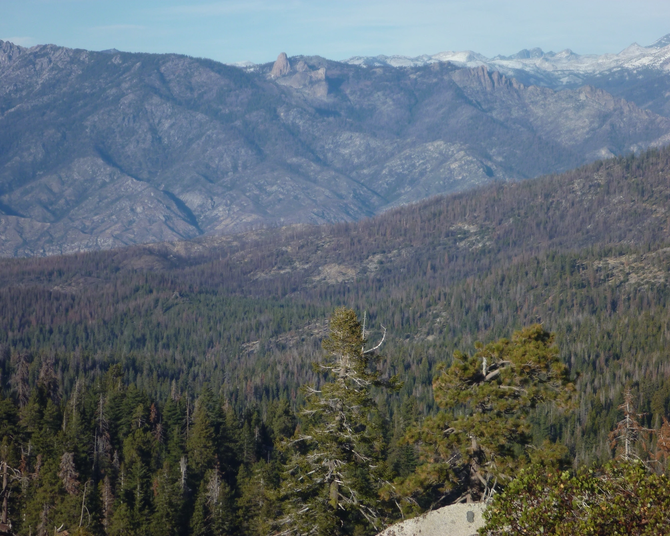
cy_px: 268
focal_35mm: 113
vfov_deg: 13.6
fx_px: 2241
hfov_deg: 17.0
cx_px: 333
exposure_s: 1/250
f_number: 5.7
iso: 80
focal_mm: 19.2
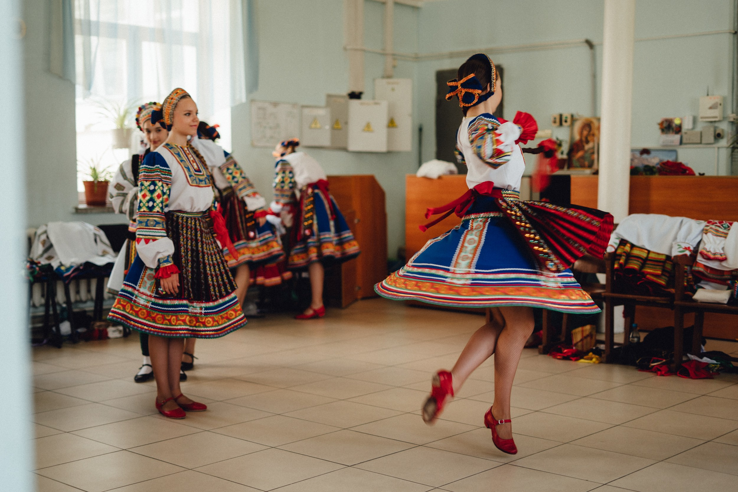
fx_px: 1031
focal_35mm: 50
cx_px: 369
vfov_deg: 26.8
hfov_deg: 39.4
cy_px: 246
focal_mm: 50
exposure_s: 1/200
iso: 200
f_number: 1.8
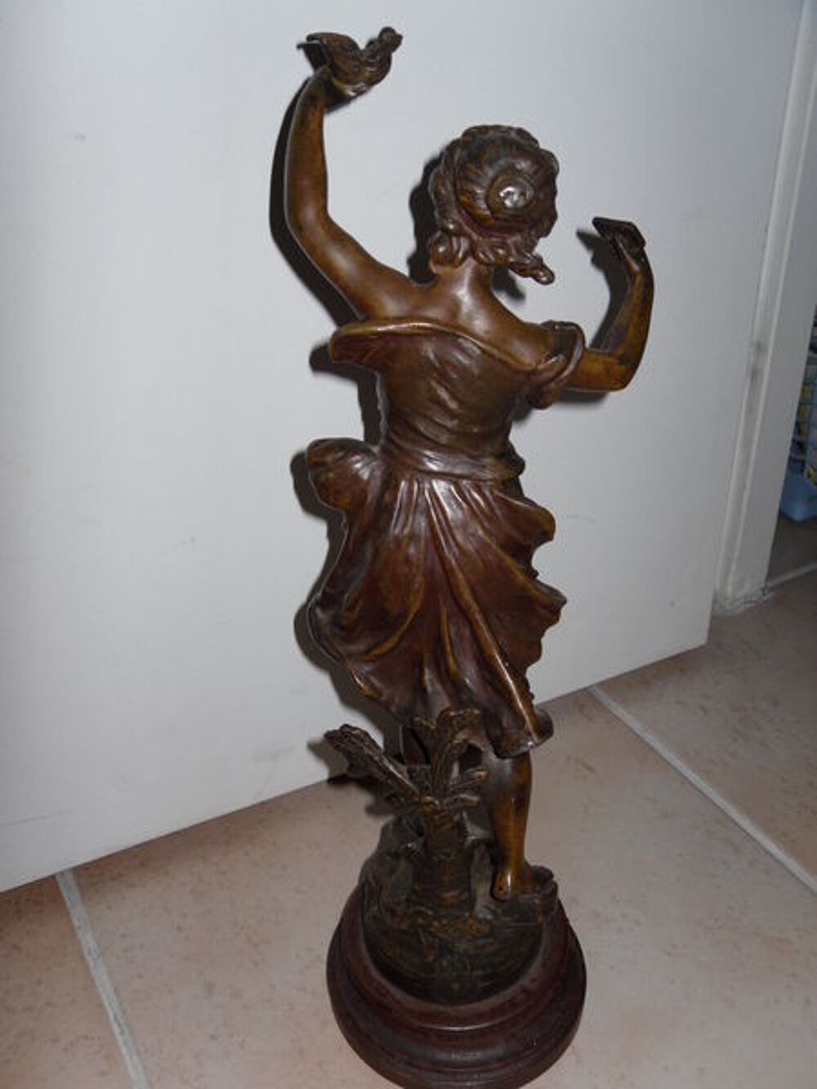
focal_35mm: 35
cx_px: 408
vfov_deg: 52.6
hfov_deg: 40.7
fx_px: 1101
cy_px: 544
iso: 80
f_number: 3.5
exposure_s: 1/45
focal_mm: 6.3
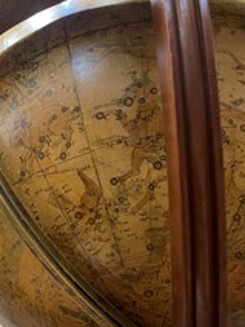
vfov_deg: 38.2
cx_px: 22
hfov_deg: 28.5
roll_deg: -2.4
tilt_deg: +38.4
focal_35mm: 49
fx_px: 462
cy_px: 233
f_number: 1.6
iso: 160
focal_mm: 5.1
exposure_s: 1/50
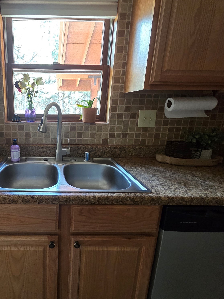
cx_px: 51
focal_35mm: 18
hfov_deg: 66.2
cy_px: 146
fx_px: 155
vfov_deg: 87.7
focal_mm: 2.2
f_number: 2.2
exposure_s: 1/60
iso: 800
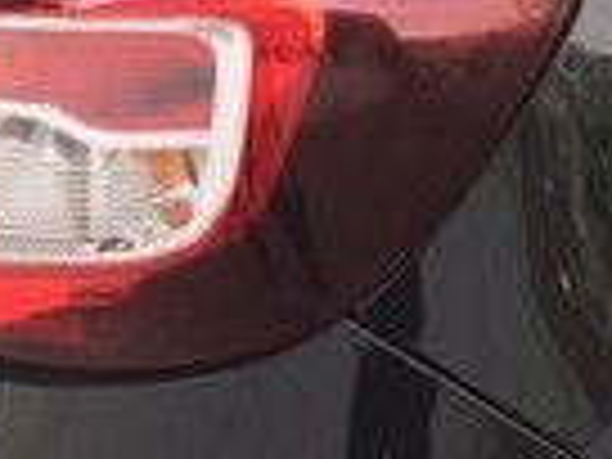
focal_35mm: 141
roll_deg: +3.7
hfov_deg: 12.2
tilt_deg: -18.2
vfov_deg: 10.5
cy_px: 137
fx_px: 2493
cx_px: 1282
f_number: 2.2
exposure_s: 1/285
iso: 32
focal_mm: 4.15
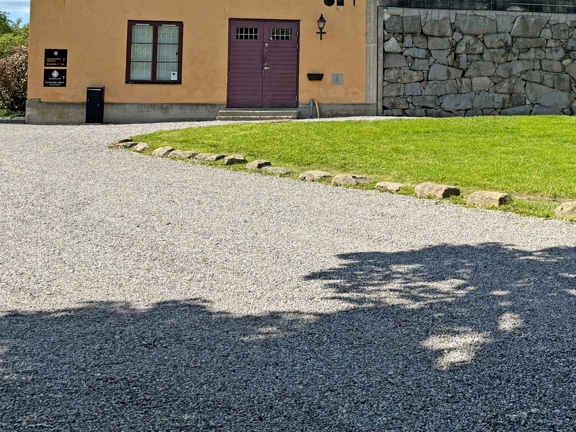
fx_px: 849
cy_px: 56
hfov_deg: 33.8
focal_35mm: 51
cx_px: 591
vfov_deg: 27.7
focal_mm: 6.76
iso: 80
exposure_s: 1/2959
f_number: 1.78
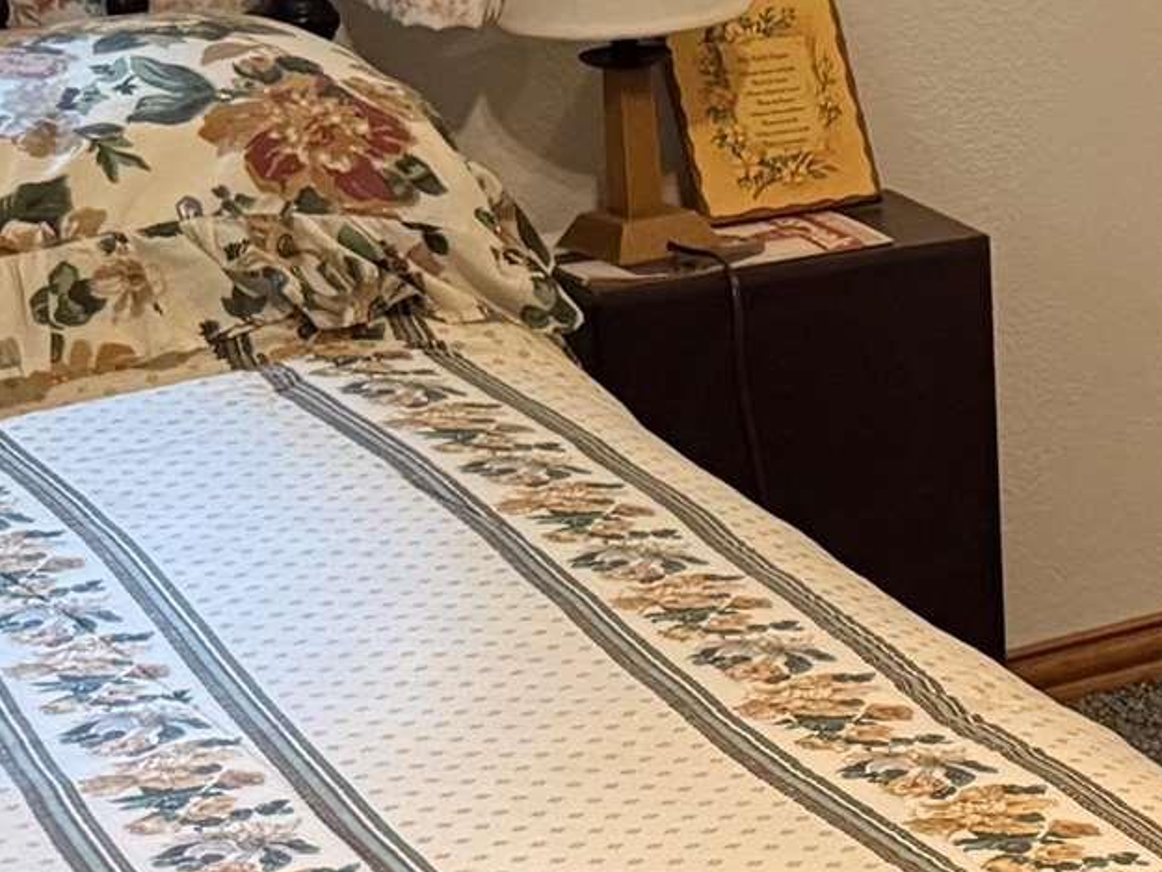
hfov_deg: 14.9
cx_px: 1960
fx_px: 3962
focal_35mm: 118
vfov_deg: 12.5
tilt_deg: -11.0
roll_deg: -0.8
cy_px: 87
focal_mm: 6.76
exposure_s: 1/60
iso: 500
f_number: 1.78
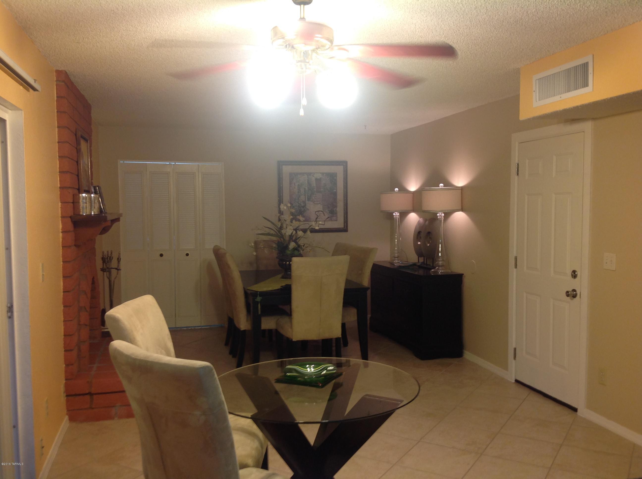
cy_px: 240
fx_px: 648
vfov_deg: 40.6
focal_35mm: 35
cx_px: 321
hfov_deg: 52.7
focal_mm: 4.28
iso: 50
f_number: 2.4
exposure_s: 1/15
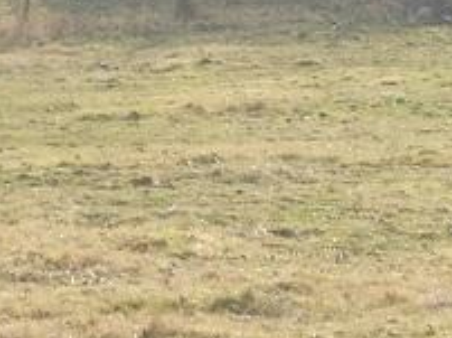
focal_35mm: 391
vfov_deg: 3.8
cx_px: 906
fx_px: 5099
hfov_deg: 5.0
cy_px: 237
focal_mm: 13.9
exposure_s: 1/60
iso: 80
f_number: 5.9
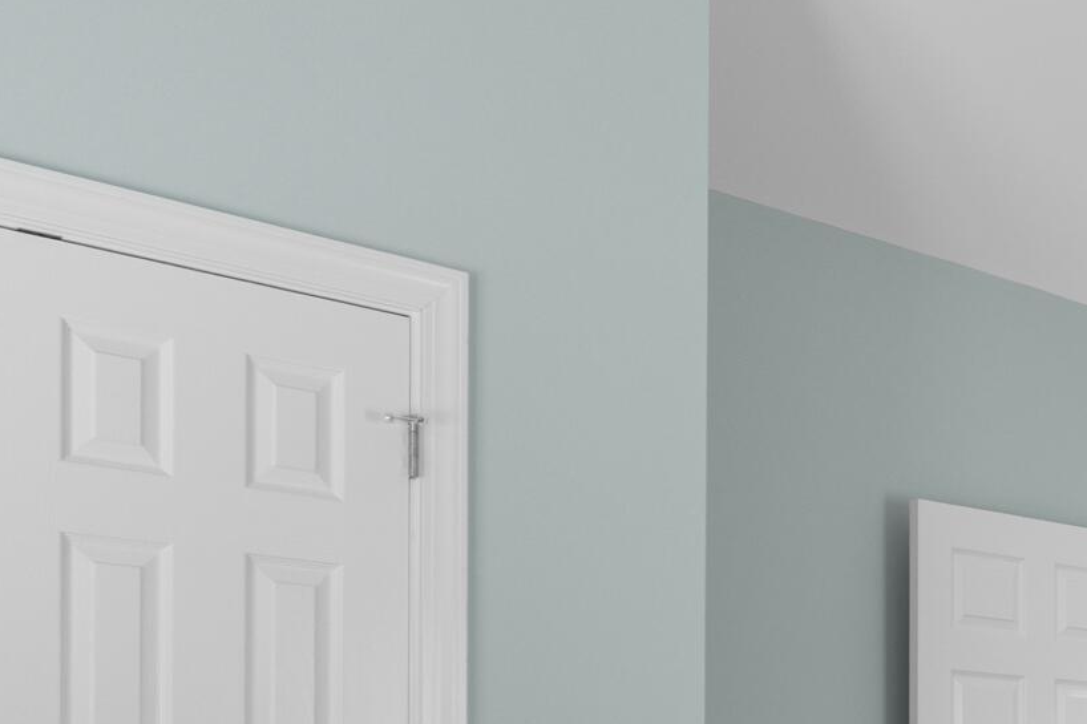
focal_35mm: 55
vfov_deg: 23.0
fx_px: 1660
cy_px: 812
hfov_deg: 32.0
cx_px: 1200
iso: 100
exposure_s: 1/5
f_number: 4.5
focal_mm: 10
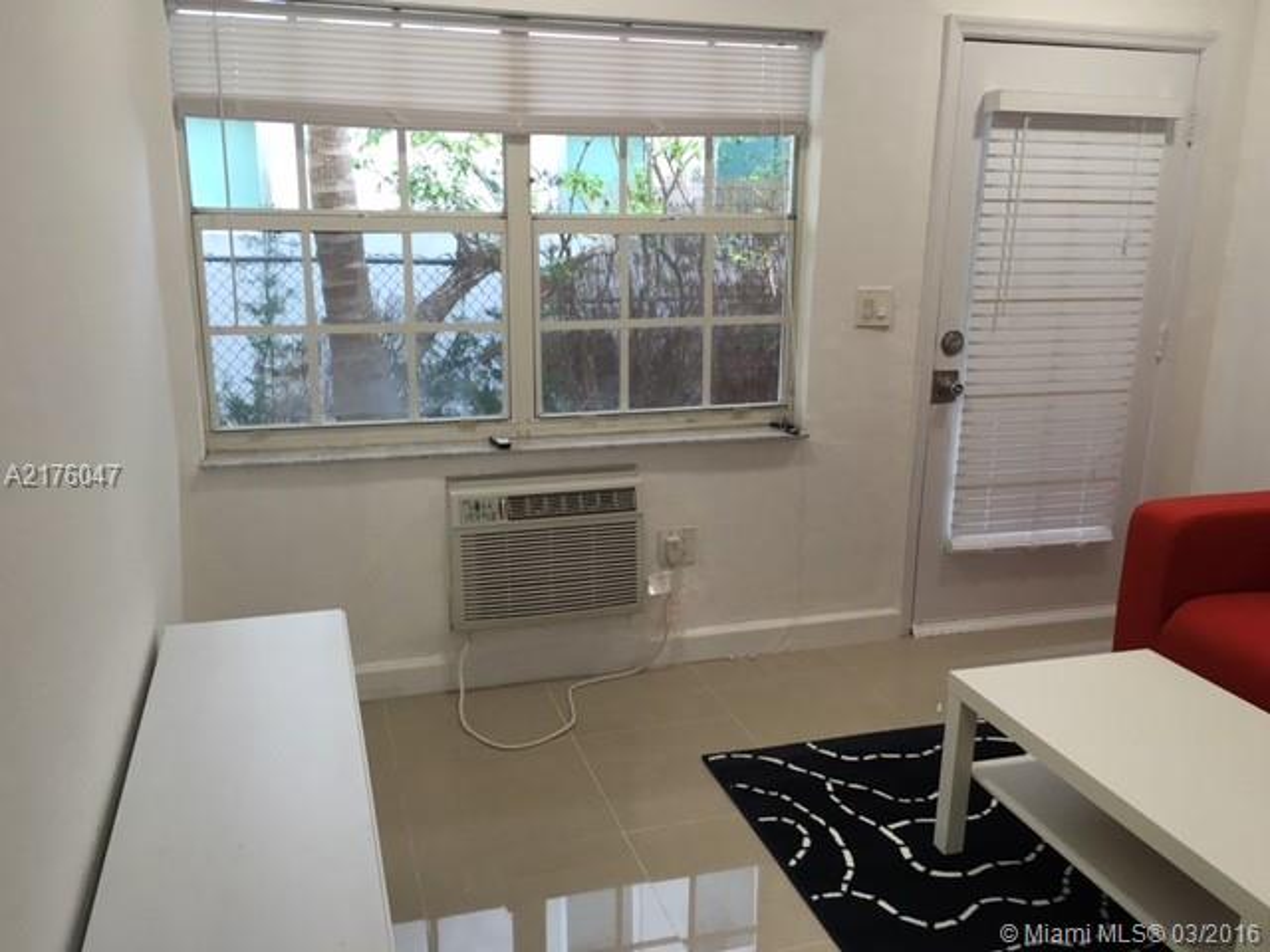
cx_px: 635
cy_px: 476
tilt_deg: -12.6
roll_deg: -1.6
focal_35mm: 29
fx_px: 1064
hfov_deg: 61.7
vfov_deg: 48.2
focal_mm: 4.15
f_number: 2.2
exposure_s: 1/30
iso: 50
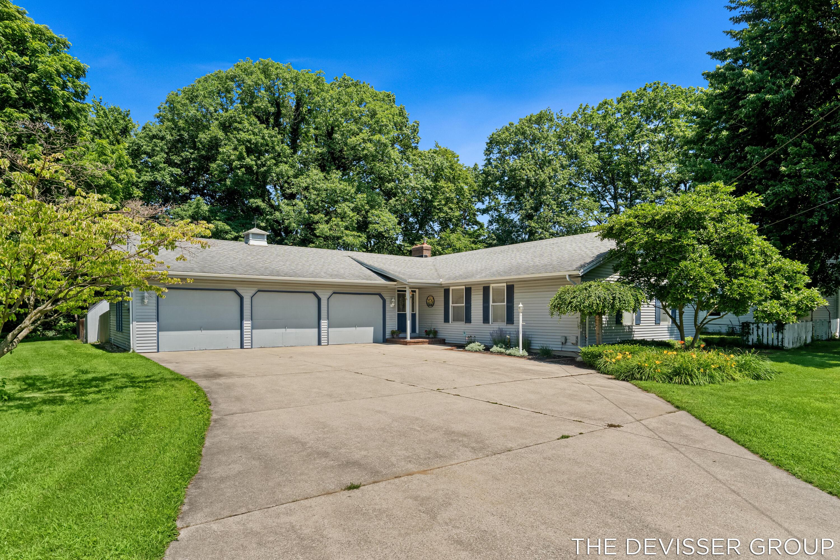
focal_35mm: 20
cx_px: 420
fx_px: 467
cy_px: 280
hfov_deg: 84.0
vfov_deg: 61.9
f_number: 8
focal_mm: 20
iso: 250
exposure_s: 1/80
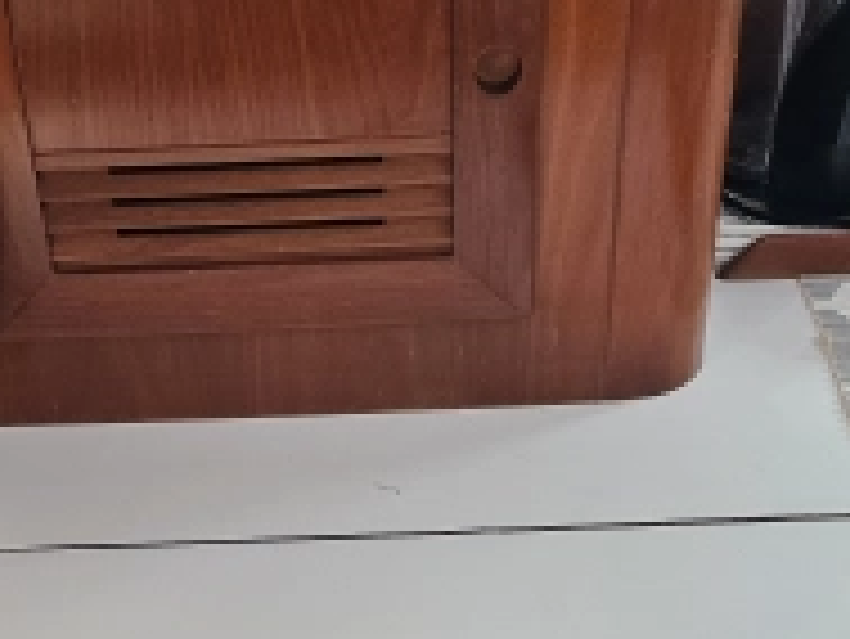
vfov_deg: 21.1
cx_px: 364
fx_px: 1646
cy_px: 659
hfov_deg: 28.9
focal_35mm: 67
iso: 250
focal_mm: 6.3
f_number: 1.7
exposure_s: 1/180
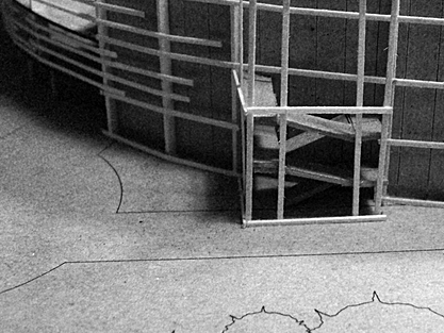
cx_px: 310
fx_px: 718
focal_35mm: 56
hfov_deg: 33.9
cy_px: 101
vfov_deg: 25.9
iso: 200
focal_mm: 6.2
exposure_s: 1/80
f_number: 2.7
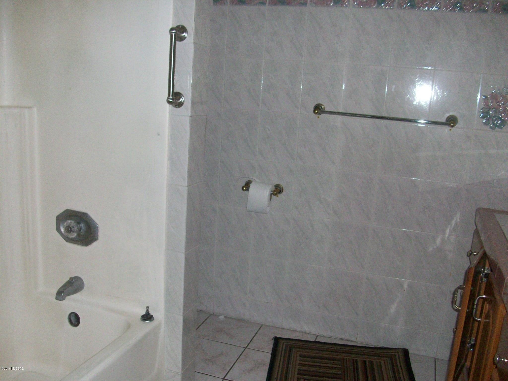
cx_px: 254
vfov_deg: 41.8
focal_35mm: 34
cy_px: 190
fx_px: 499
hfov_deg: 54.0
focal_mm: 5.7
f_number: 2.8
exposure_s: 1/60
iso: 160
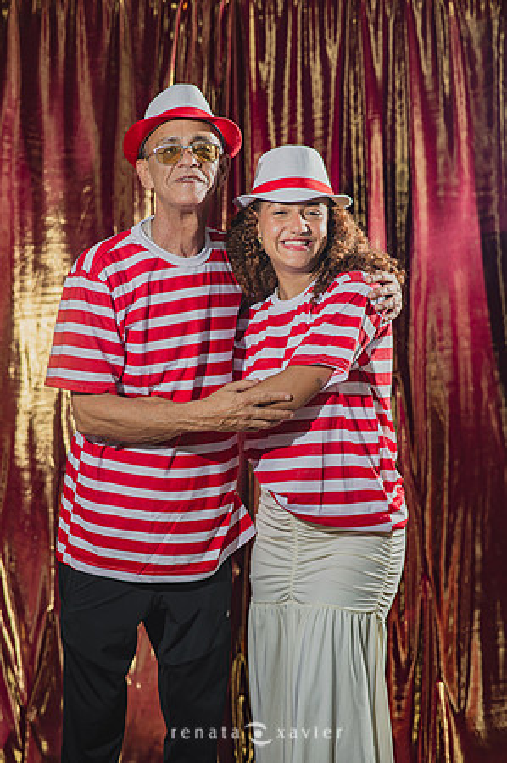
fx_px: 1800
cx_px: 254
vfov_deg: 23.9
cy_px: 382
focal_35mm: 85
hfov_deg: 16.0
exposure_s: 1/200
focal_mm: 85
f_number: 2.8
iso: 200
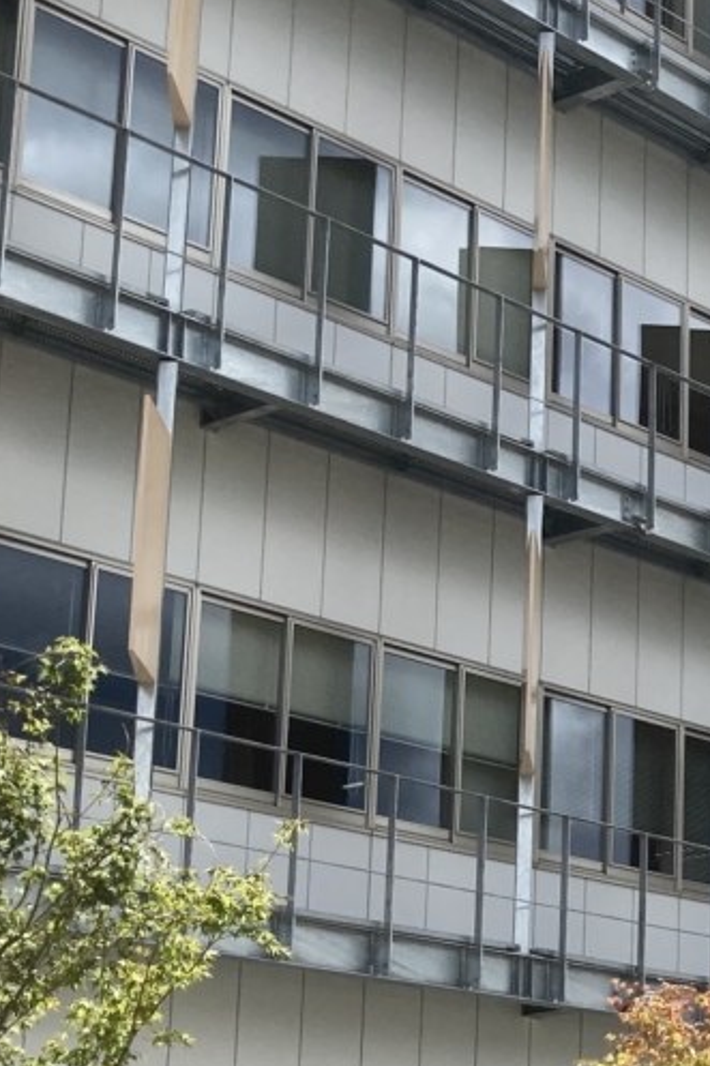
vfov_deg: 22.5
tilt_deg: +15.7
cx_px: 1167
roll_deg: +3.2
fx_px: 2664
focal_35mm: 90
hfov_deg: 13.9
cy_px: 738
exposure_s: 1/2667
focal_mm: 3.99
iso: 25
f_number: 1.8
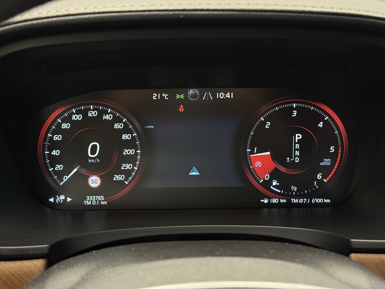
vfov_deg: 30.3
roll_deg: +0.2
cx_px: 192
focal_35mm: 48
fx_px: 534
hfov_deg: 39.7
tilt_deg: -22.7
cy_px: 144
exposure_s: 1/36
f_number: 1.78
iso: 500
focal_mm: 6.76
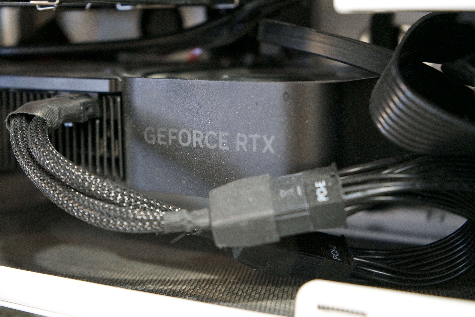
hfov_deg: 28.8
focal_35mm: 70
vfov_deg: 19.5
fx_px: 924
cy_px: 158
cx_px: 238
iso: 6400
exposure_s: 1/20
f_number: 5.6
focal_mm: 70
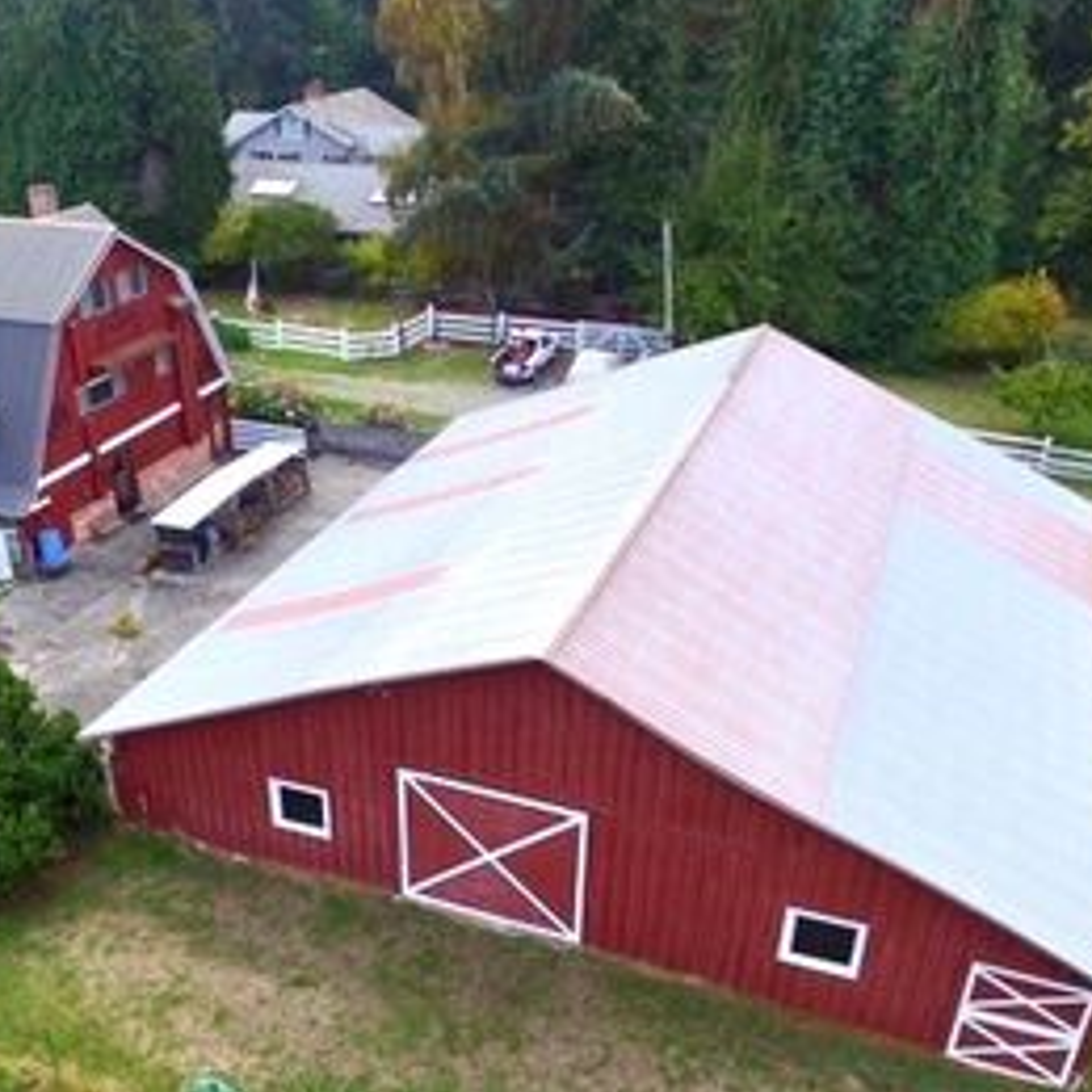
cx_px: 458
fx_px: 1213
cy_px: 678
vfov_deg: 48.0
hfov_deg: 48.3
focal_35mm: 34
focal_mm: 3.61
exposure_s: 1/336
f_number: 2.8
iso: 100
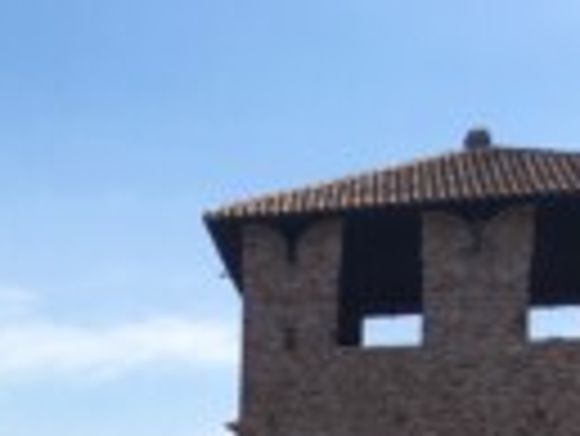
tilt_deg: -0.1
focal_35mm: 115
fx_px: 1929
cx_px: -378
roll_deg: -1.4
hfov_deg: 15.3
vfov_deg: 12.1
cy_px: 719
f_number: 2.2
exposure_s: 1/1479
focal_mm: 4.15
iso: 25
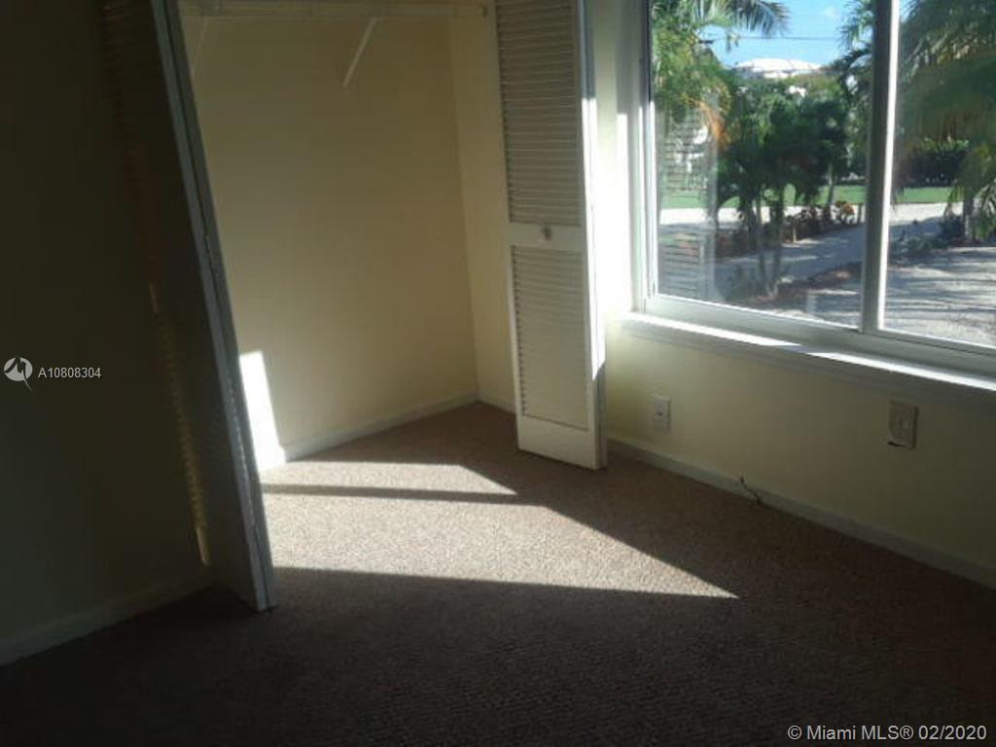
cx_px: 498
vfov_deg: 46.8
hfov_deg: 60.0
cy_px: 374
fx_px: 863
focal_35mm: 30
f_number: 1.9
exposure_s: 1/509
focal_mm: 2.47
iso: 40
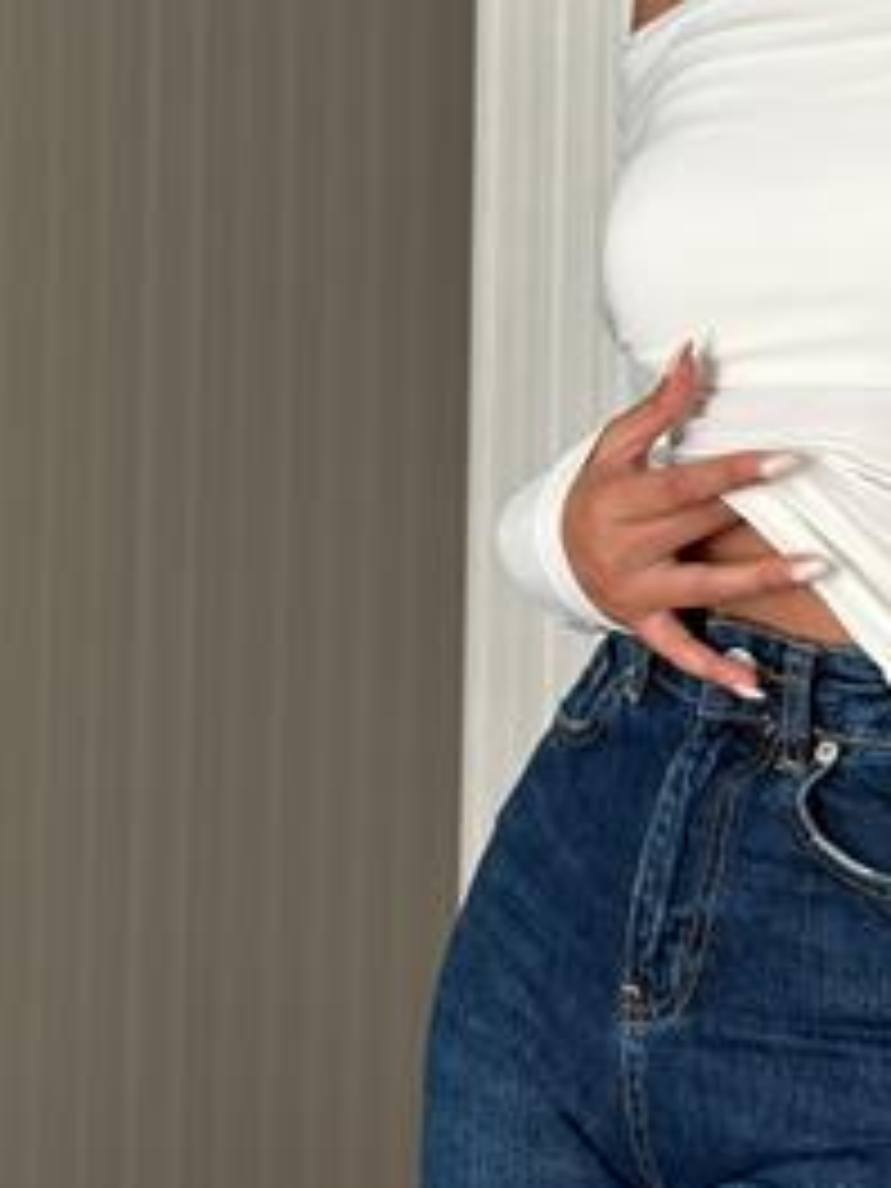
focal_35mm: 97
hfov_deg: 15.0
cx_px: 864
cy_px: 223
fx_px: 3329
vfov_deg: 20.0
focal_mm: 6.86
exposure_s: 1/62
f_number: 1.78
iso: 125
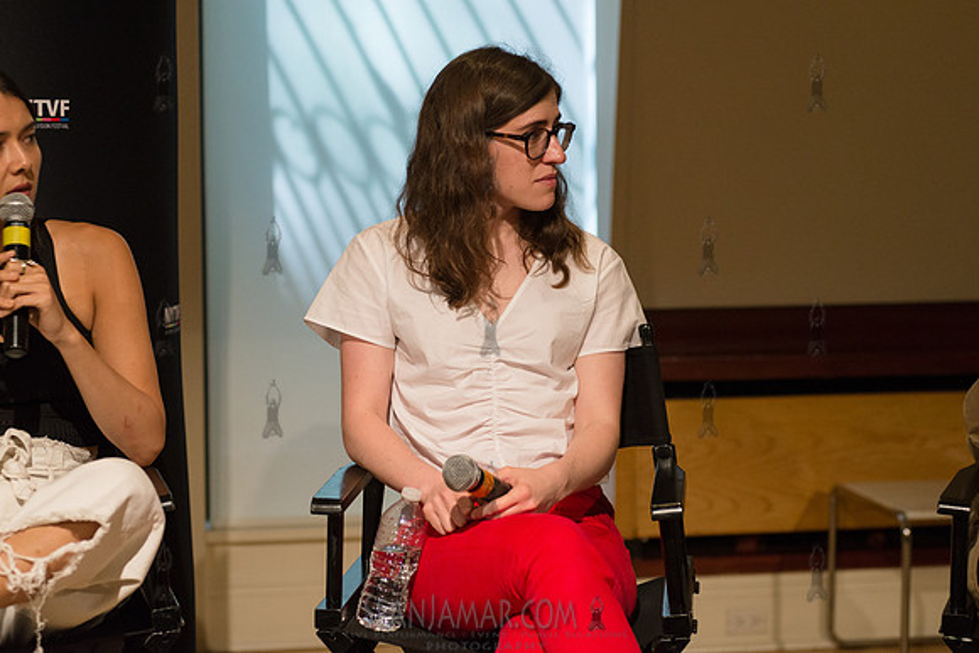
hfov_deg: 25.4
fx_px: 2176
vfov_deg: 17.1
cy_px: 326
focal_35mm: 80
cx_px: 490
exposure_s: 1/640
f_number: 4
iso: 2500
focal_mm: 80
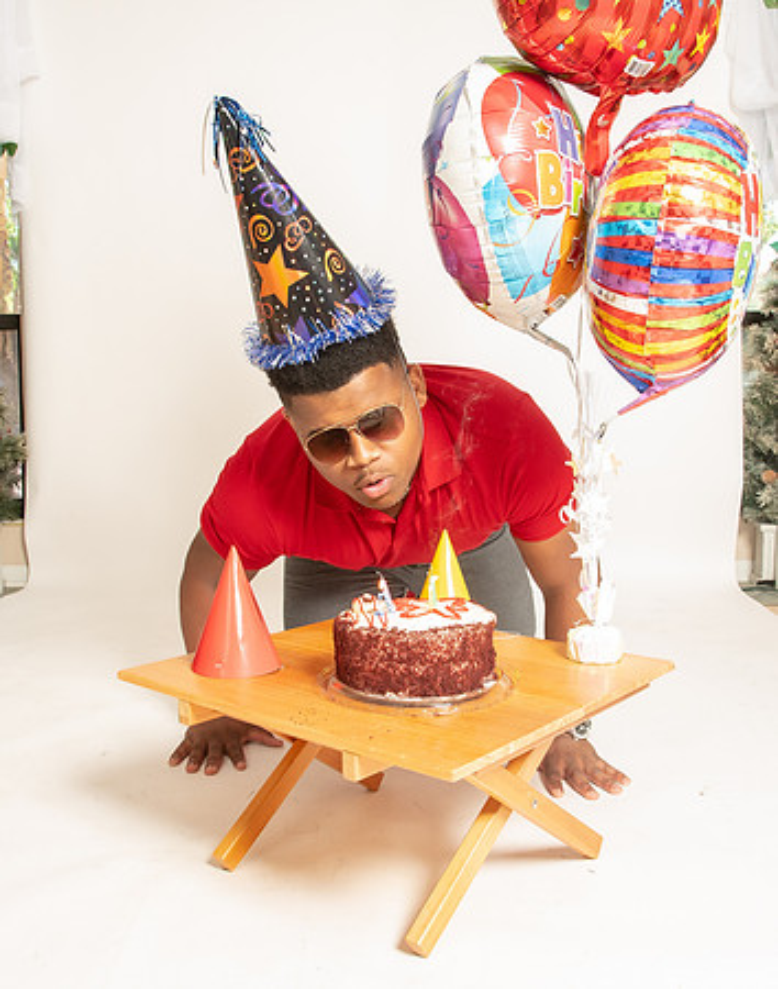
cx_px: 406
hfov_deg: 42.9
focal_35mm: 34
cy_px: 494
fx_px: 990
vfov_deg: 53.1
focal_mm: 24
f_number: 10
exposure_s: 1/125
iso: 2500
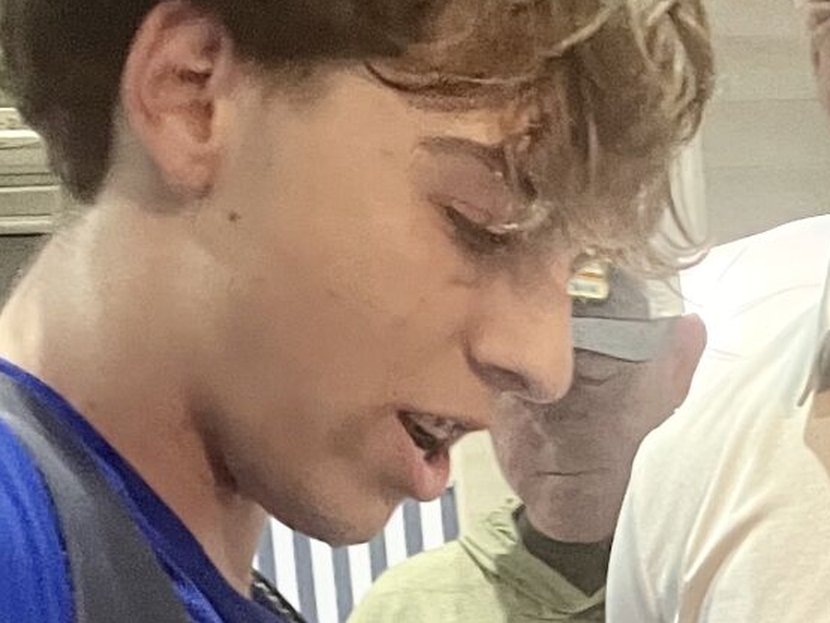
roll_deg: +5.7
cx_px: 788
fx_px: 1871
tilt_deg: -4.2
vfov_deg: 18.6
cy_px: 553
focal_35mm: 78
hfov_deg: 24.1
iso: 200
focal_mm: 4.2
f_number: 1.6
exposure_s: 1/60
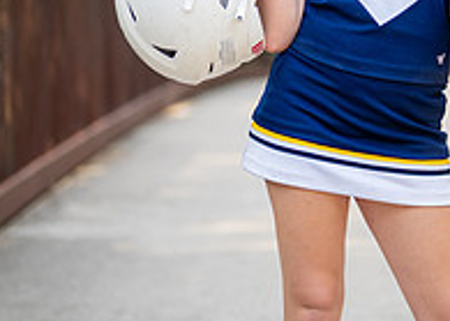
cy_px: 94
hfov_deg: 10.9
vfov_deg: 7.8
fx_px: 2350
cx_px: 409
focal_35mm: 184
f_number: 1.2
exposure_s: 1/640
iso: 100
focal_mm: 50
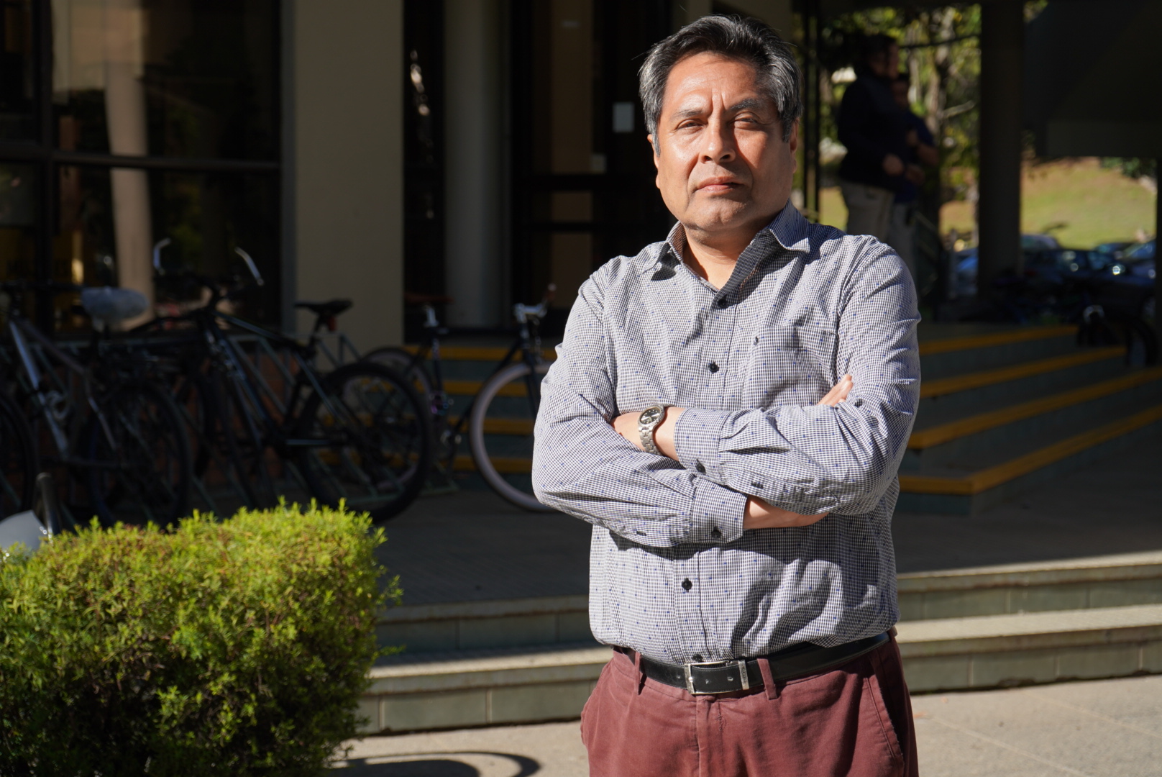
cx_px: 581
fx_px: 2003
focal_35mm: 62
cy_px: 388
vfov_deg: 21.9
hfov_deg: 32.4
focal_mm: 62
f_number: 5.6
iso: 100
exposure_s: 1/400
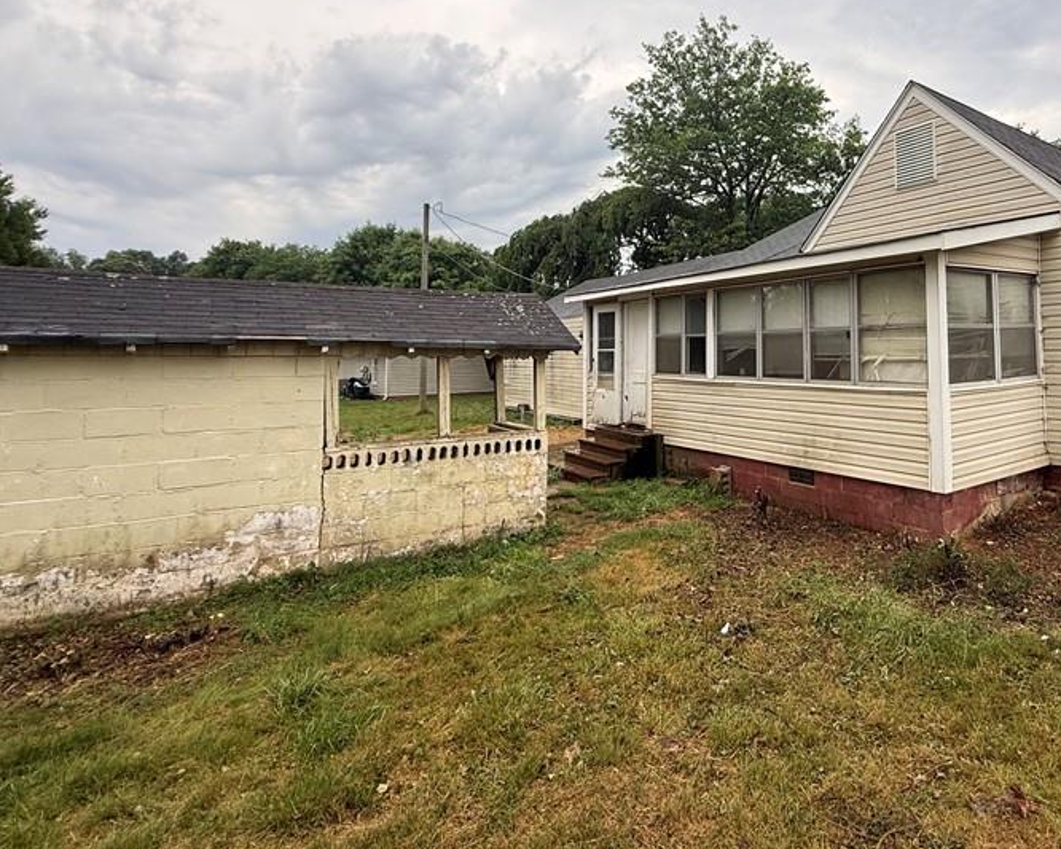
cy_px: 312
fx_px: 660
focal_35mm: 21
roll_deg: +0.5
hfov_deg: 73.5
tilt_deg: +3.9
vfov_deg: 64.5
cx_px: 763
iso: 50
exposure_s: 1/319
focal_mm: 2.22
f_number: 2.2
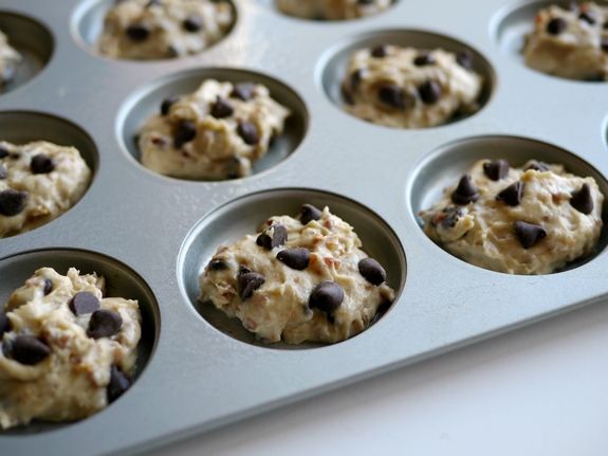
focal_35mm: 50
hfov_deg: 38.2
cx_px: 304
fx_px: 878
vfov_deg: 29.1
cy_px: 228
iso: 100
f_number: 2
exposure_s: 1/250
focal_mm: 25
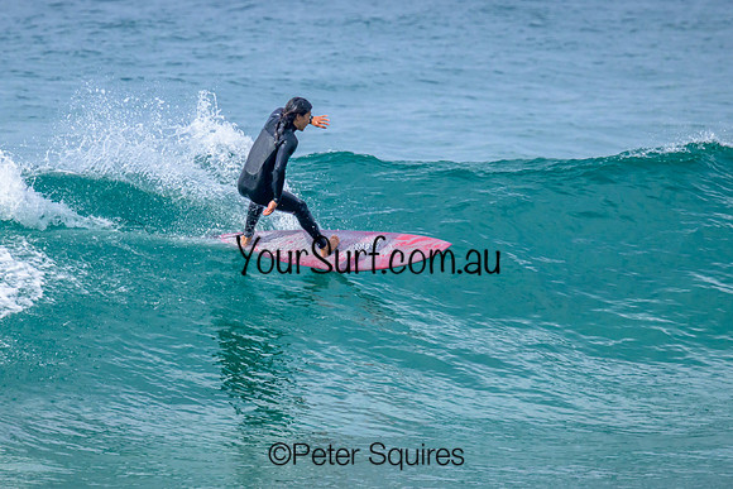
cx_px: 343
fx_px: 19023
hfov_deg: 2.2
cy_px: 208
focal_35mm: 934
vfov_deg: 1.5
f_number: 11
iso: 1400
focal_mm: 680
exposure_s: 1/2000
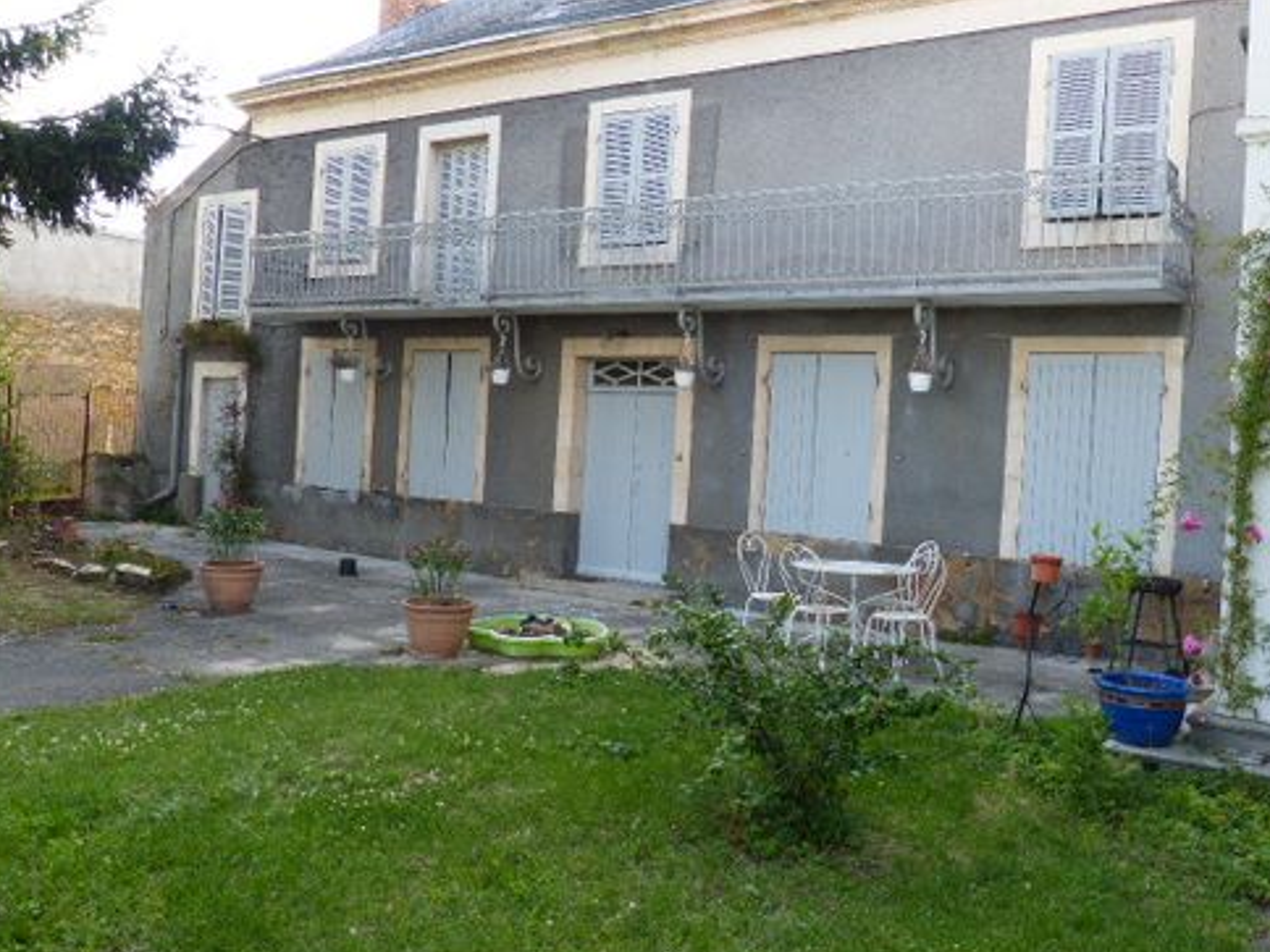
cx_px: 756
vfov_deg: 45.4
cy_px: 438
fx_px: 1137
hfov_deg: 57.9
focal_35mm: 31
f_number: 4
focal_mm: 4.5
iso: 100
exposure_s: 1/100
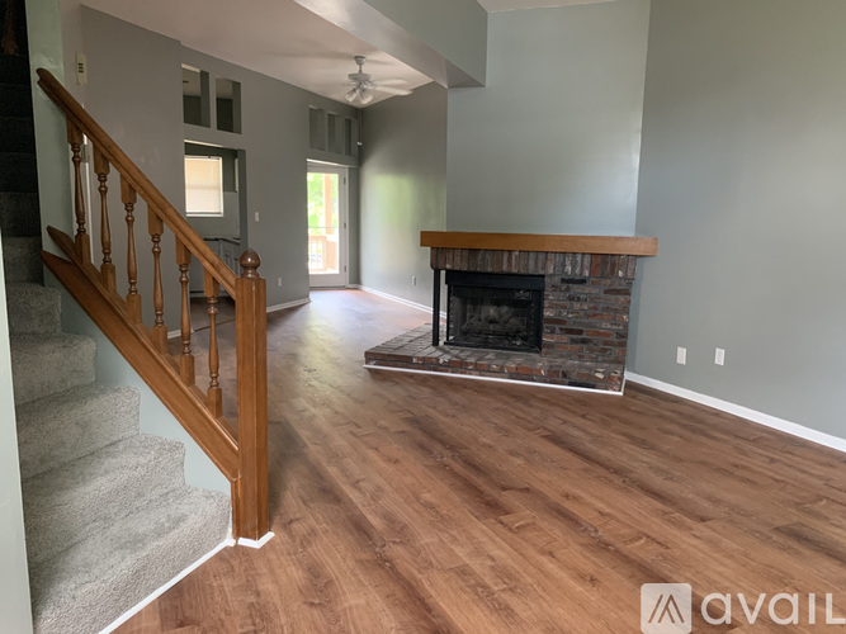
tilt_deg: -7.3
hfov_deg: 67.3
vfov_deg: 53.0
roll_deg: -1.3
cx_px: 423
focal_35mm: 26
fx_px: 635
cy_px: 317
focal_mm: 4.25
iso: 400
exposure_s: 1/60
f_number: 1.8
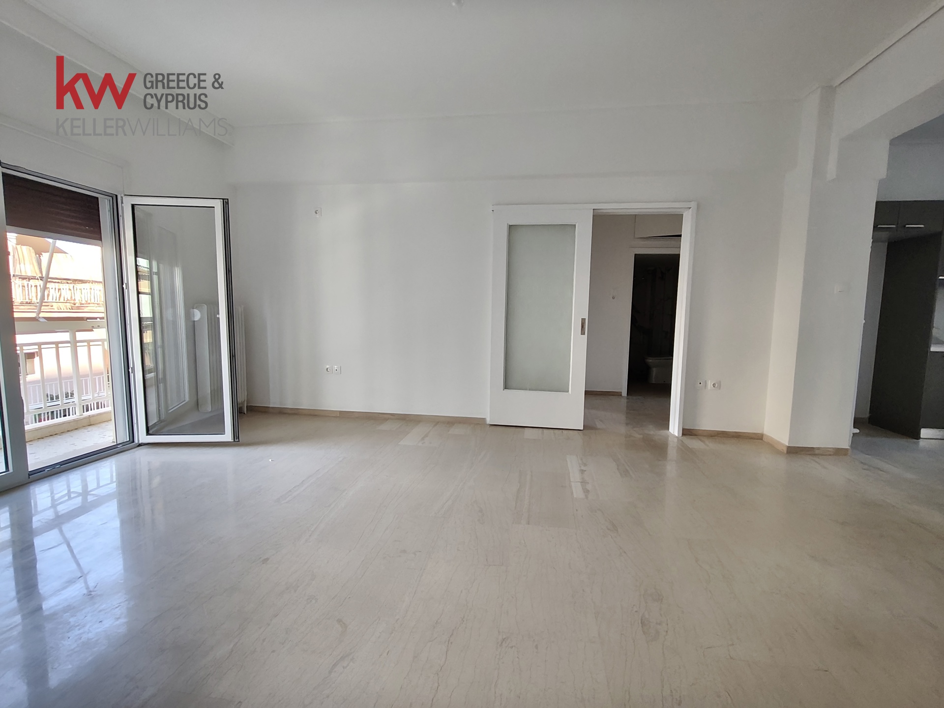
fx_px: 409
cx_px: 472
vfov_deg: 81.7
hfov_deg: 98.2
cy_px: 354
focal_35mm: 15
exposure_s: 1/100
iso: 250
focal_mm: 1.67
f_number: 2.2
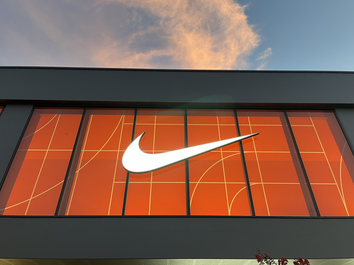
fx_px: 266
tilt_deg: +36.2
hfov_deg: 67.3
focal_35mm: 26
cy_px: 132
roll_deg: +0.7
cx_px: 177
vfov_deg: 53.1
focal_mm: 5.1
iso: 100
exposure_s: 1/50
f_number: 1.6
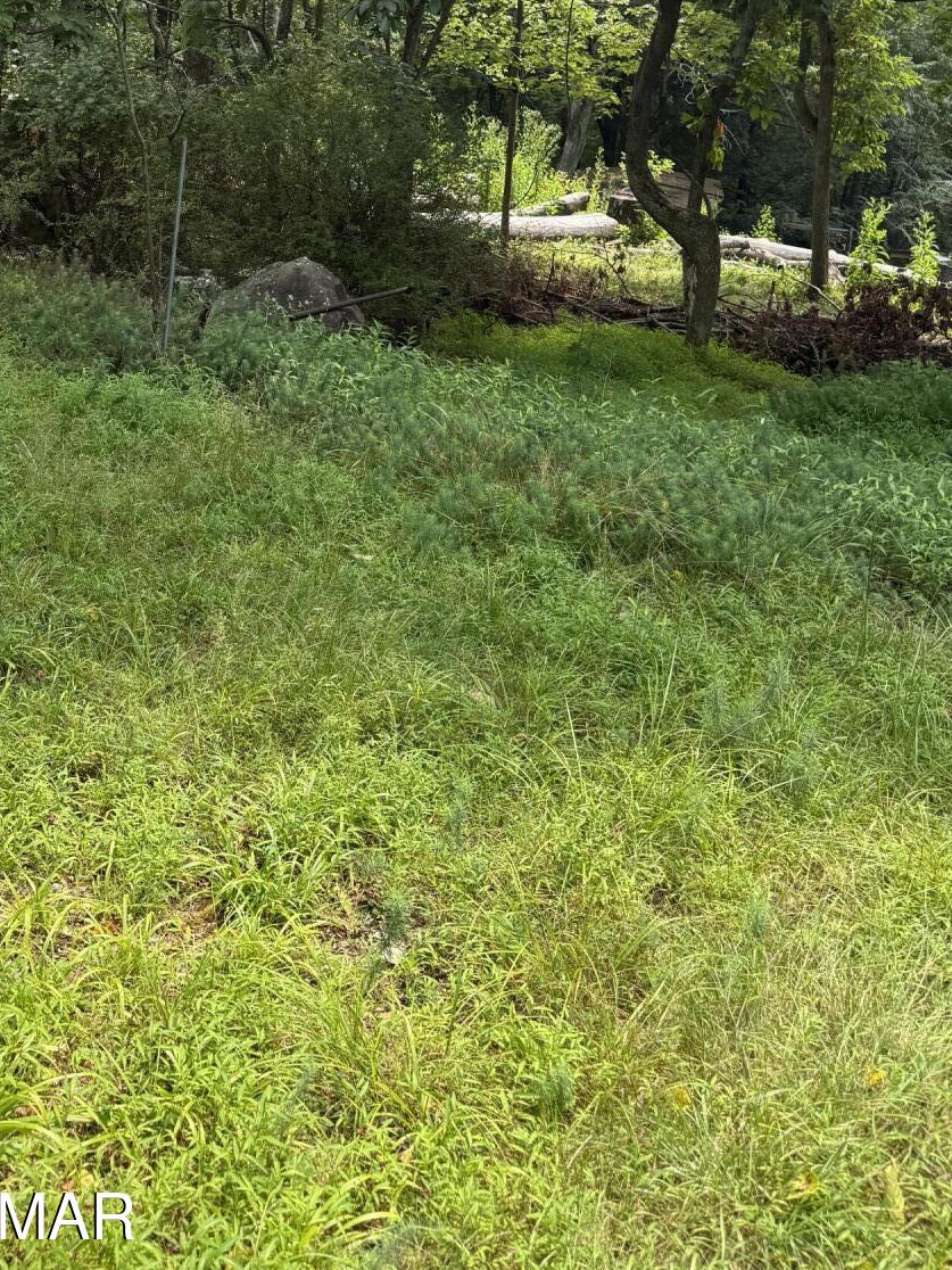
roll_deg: -0.3
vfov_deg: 41.2
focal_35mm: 43
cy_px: 183
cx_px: 204
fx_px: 1577
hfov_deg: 32.7
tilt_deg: -10.0
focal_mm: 6.76
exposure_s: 1/1230
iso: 100
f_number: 1.78
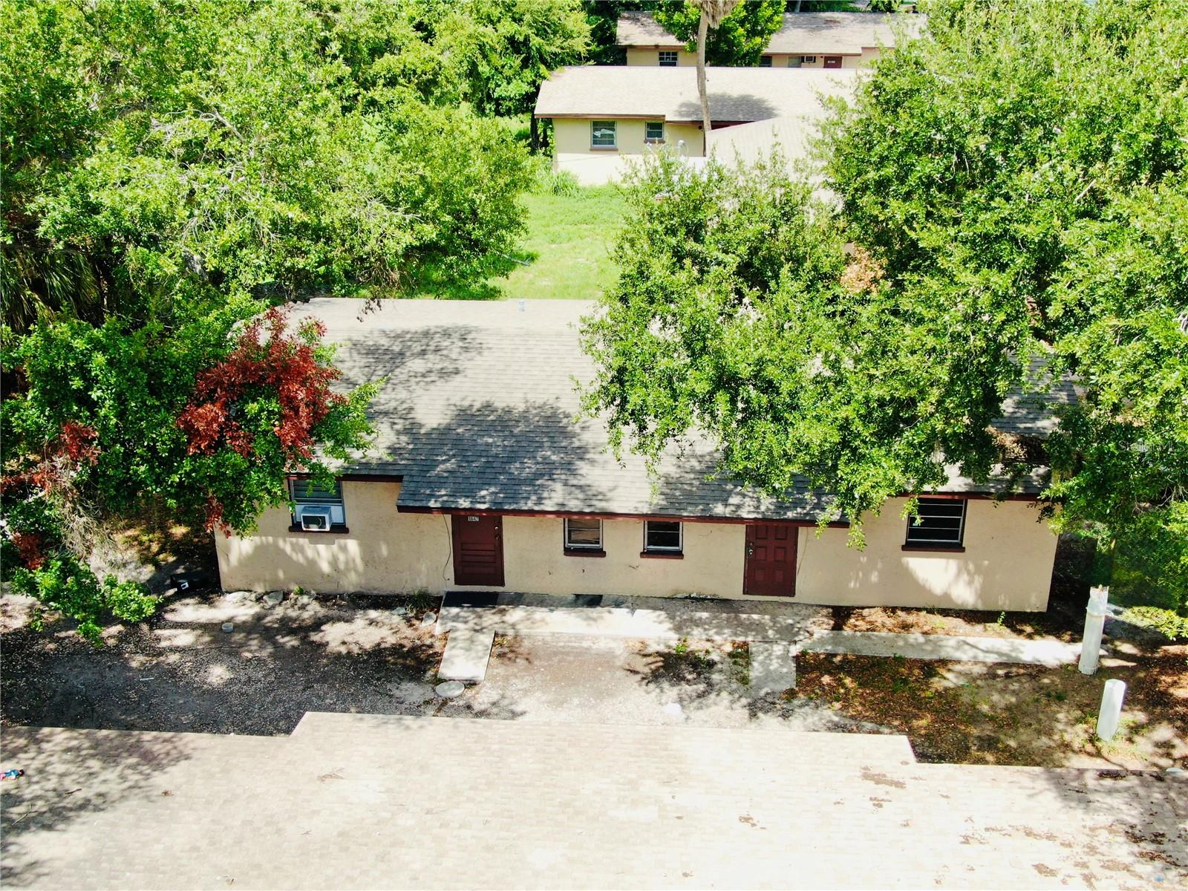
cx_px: 594
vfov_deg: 35.1
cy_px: 446
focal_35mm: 41
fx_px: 1407
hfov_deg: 45.8
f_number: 3.5
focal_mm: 7.07
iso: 100
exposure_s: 1/320
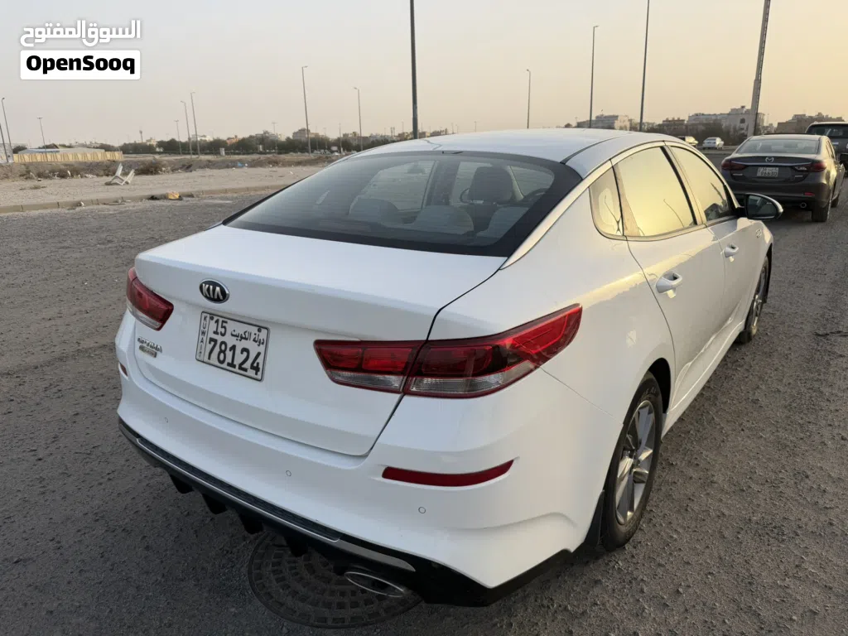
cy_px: 318
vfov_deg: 56.8
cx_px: 424
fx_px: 588
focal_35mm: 24
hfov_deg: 71.6
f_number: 1.78
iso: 80
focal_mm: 6.76
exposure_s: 1/1618
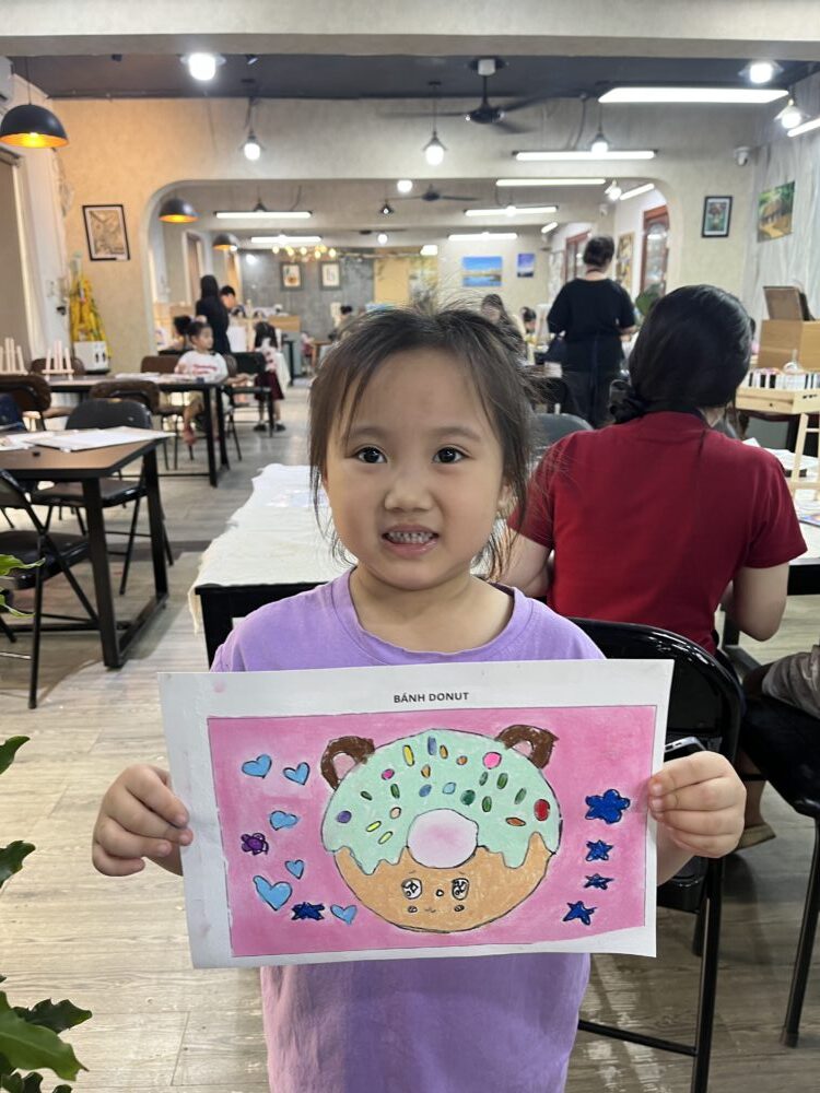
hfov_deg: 53.1
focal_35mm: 26
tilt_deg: -17.0
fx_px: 821
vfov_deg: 67.3
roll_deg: +1.4
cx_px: 410
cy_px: 546
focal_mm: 5.1
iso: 80
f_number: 1.6
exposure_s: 1/50
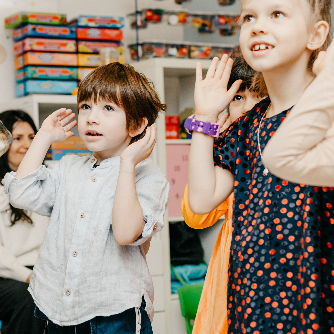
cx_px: 148
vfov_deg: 17.7
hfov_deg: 17.7
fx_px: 1070
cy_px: 151
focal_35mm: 98
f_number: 4
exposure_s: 1/160
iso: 250
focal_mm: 55
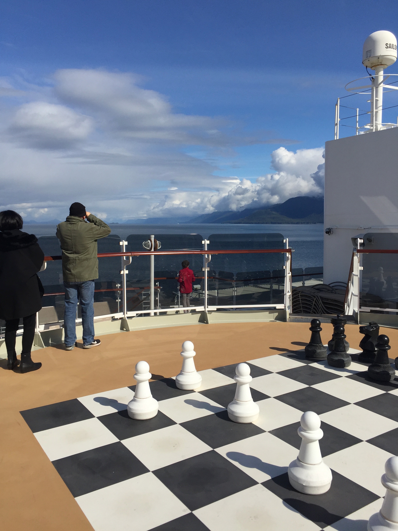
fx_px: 445
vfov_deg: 61.7
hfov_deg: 48.2
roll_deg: +0.5
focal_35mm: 29
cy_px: 266
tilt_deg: -3.8
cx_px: 199
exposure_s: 1/4405
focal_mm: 4.15
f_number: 2.2
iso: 32
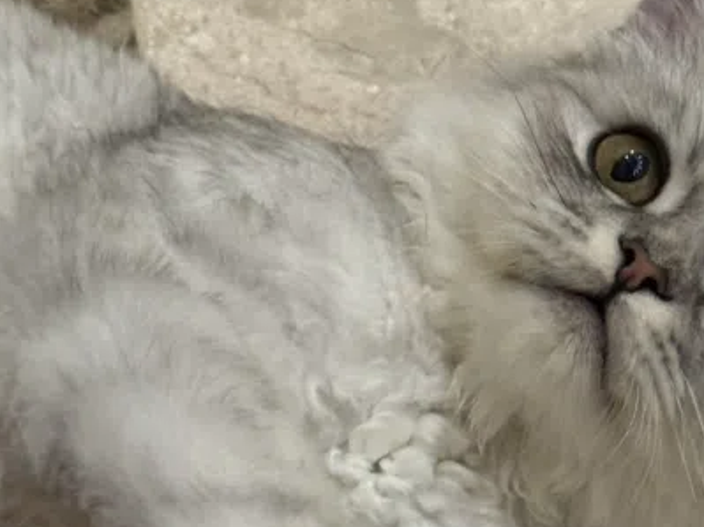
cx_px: 543
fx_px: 1566
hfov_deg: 25.0
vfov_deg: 19.0
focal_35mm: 77
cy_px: 411
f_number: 1.78
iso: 250
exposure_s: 1/33
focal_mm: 6.76
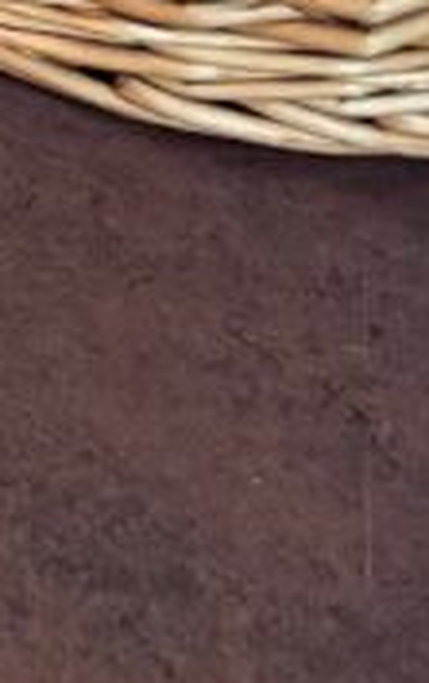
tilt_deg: -18.6
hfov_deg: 8.5
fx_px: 2743
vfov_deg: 11.0
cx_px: -402
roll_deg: -1.4
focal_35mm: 147
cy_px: -1154
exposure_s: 1/60
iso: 400
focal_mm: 6.76
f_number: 1.78
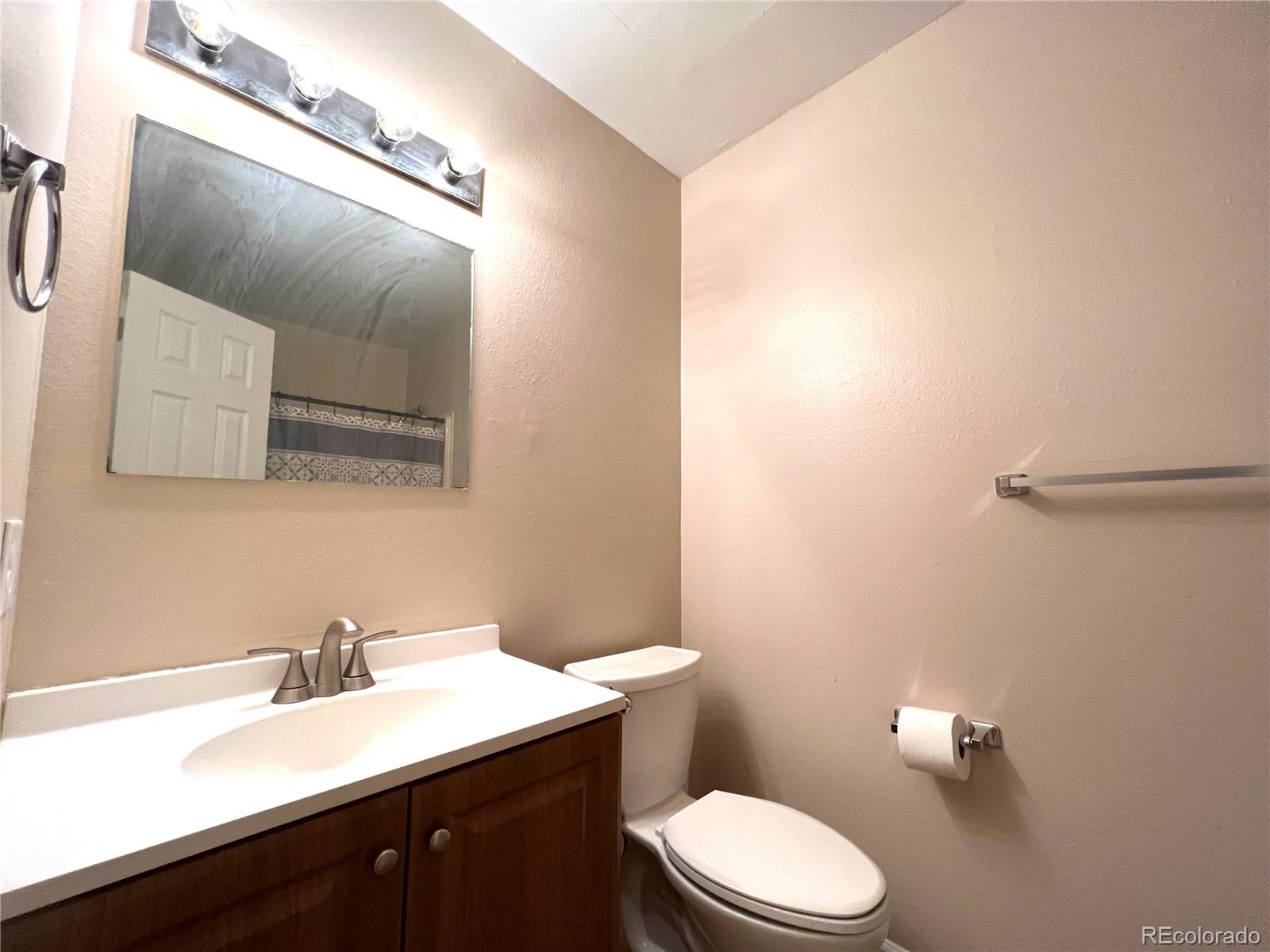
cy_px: 476
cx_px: 635
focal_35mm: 13
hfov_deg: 106.2
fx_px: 477
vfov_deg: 89.9
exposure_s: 1/120
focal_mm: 1.57
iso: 200
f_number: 1.8
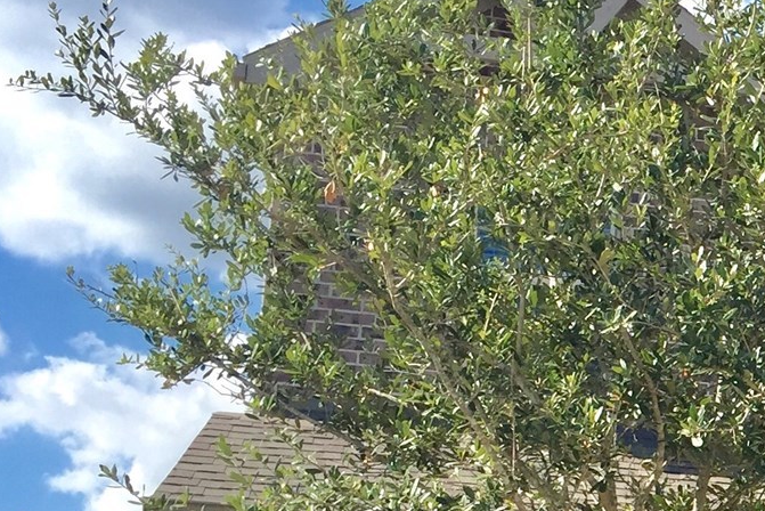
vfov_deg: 14.5
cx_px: 1088
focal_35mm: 92
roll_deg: -1.3
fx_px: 1956
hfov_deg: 19.7
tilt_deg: +9.6
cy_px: 593
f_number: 2.2
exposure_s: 1/1464
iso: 32
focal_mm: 4.15
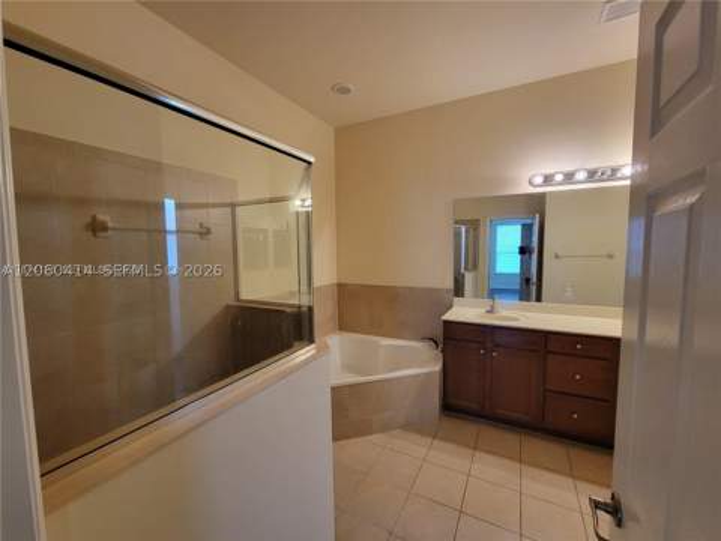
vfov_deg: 89.9
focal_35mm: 13
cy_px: 270
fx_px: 271
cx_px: 360
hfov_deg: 106.2
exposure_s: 1/60
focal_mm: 2.2
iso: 320
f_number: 2.2
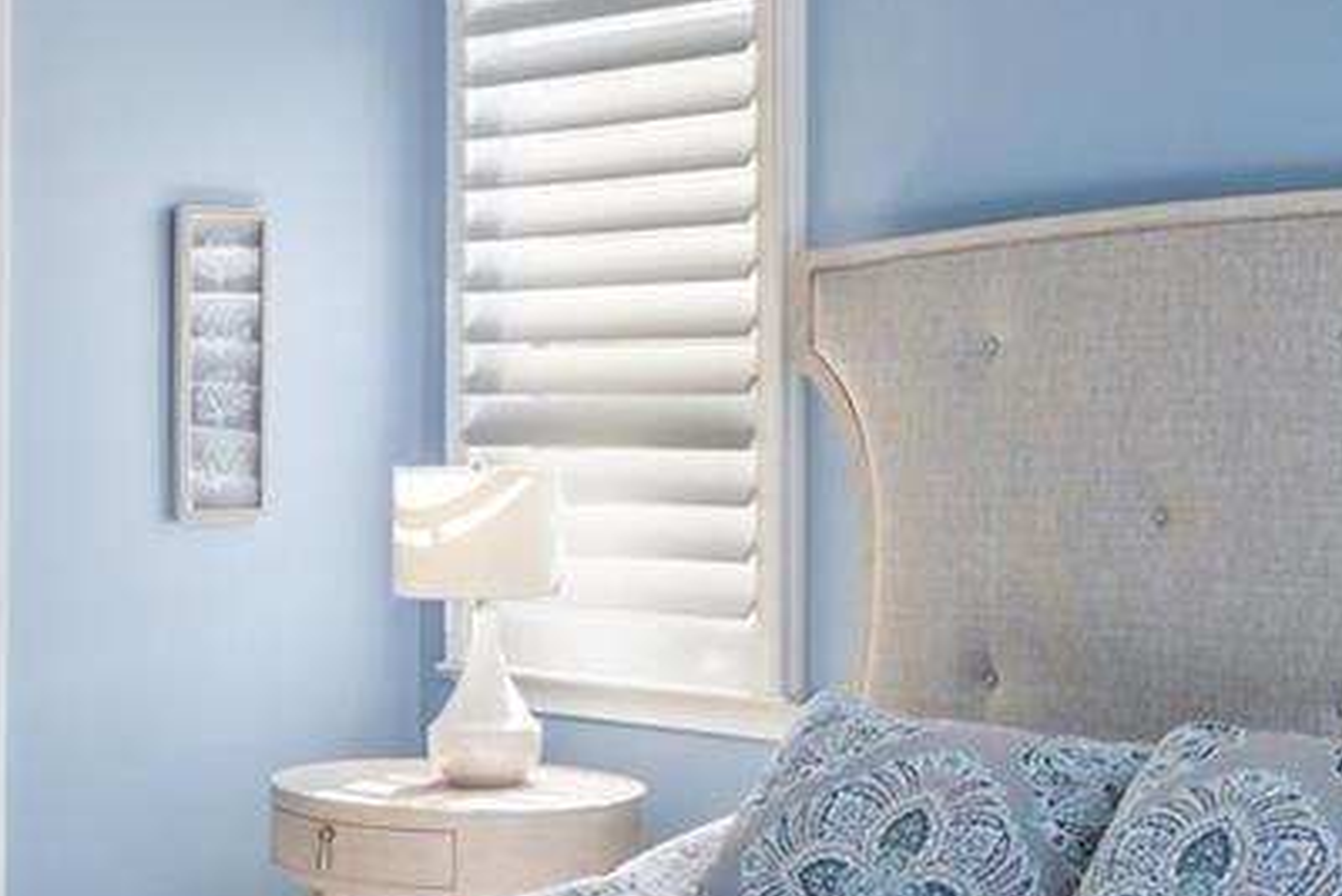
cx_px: 845
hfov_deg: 31.3
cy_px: 376
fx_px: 2387
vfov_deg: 21.2
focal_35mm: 64
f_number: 6.3
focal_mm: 16
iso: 250
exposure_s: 1/15
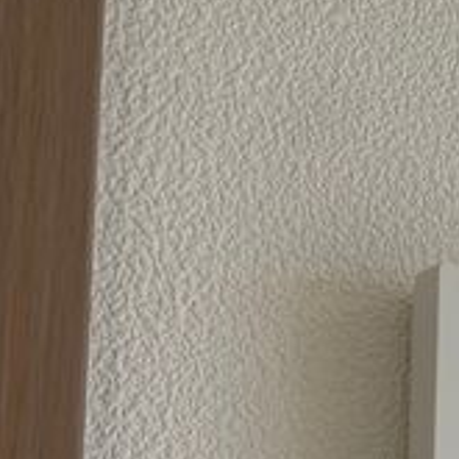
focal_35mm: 78
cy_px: 520
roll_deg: -0.7
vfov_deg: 21.0
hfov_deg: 19.4
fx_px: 1170
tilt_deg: +5.6
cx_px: 684
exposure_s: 1/120
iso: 50
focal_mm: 4.2
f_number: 1.6
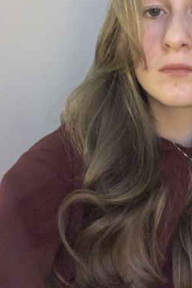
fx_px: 424
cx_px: 169
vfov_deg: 37.0
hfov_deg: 24.8
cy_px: 89
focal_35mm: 53
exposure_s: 1/17
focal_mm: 2.87
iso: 500
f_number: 2.2
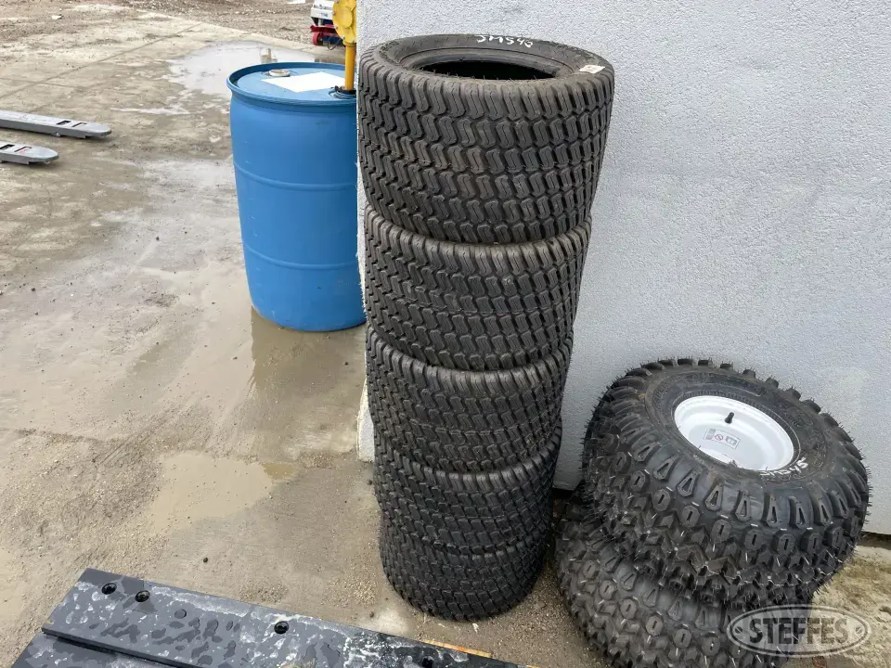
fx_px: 669
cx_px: 446
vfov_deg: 53.1
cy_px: 334
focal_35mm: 26
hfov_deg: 67.3
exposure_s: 1/666
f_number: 1.6
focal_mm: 4.2
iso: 32
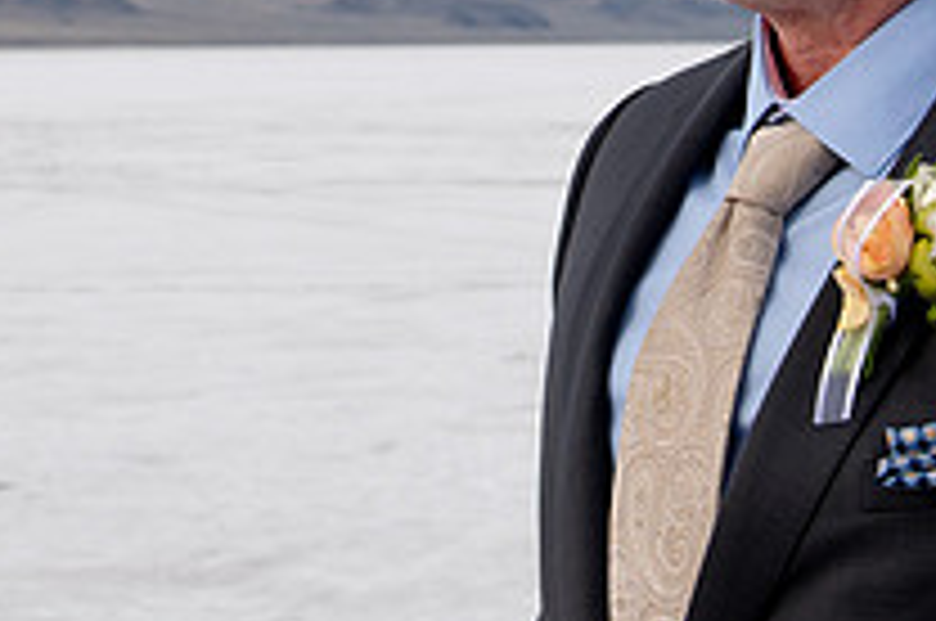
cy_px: -280
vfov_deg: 7.8
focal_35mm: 173
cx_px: 421
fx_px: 4491
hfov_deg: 11.9
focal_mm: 44
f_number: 8
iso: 200
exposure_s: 1/400
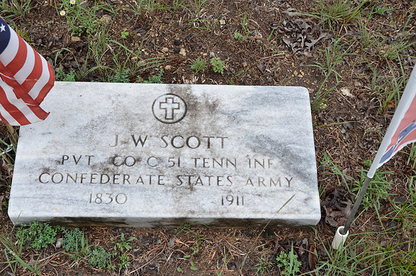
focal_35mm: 52
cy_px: 138
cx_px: 208
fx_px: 605
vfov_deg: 25.6
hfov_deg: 37.9
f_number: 8
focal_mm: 35
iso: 200
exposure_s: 1/250
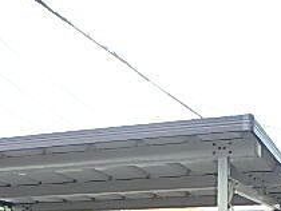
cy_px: 318
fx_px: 520
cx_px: 213
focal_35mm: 64
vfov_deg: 19.8
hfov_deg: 29.7
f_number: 3.5
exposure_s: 1/80
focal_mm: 3.7
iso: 125
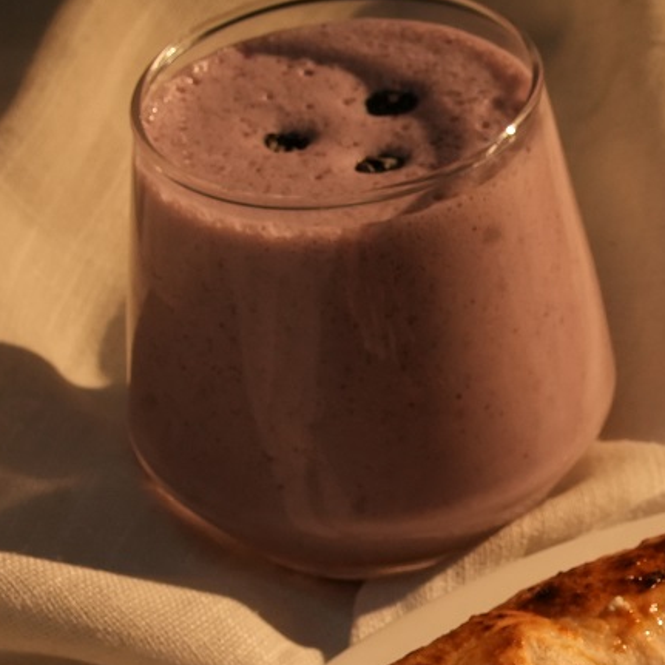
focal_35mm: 242
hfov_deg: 7.1
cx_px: 964
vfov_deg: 7.2
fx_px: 5260
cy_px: 883
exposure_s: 1/160
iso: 1250
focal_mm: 70
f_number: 11
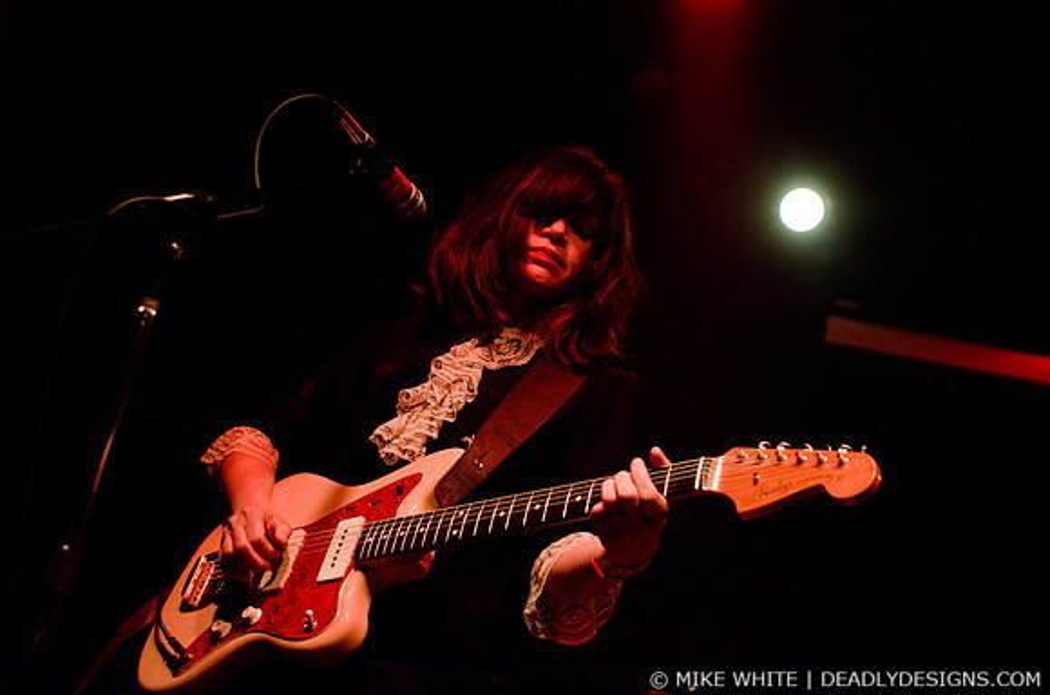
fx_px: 1310
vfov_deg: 29.7
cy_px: 348
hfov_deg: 43.7
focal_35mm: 45
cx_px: 525
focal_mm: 30
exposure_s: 1/100
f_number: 2.8
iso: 2000
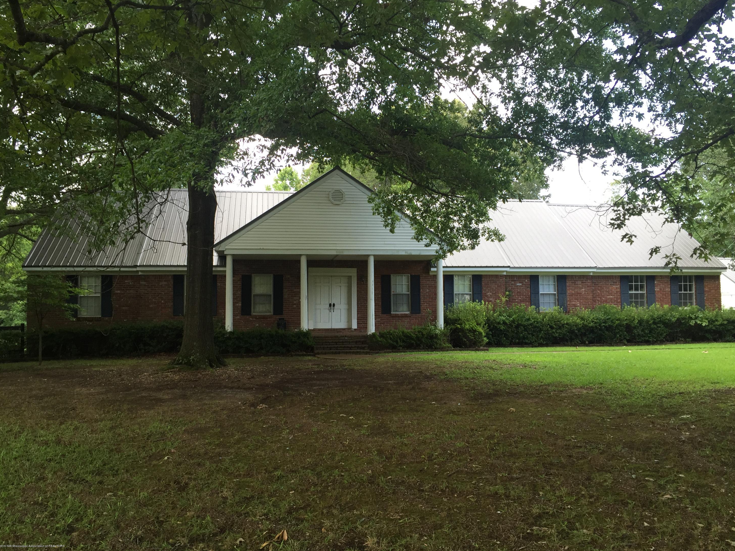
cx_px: 375
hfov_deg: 60.0
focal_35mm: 30
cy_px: 279
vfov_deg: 46.8
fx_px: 637
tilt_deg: +2.4
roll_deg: +0.0
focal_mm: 4.15
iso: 40
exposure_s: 1/120
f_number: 2.2
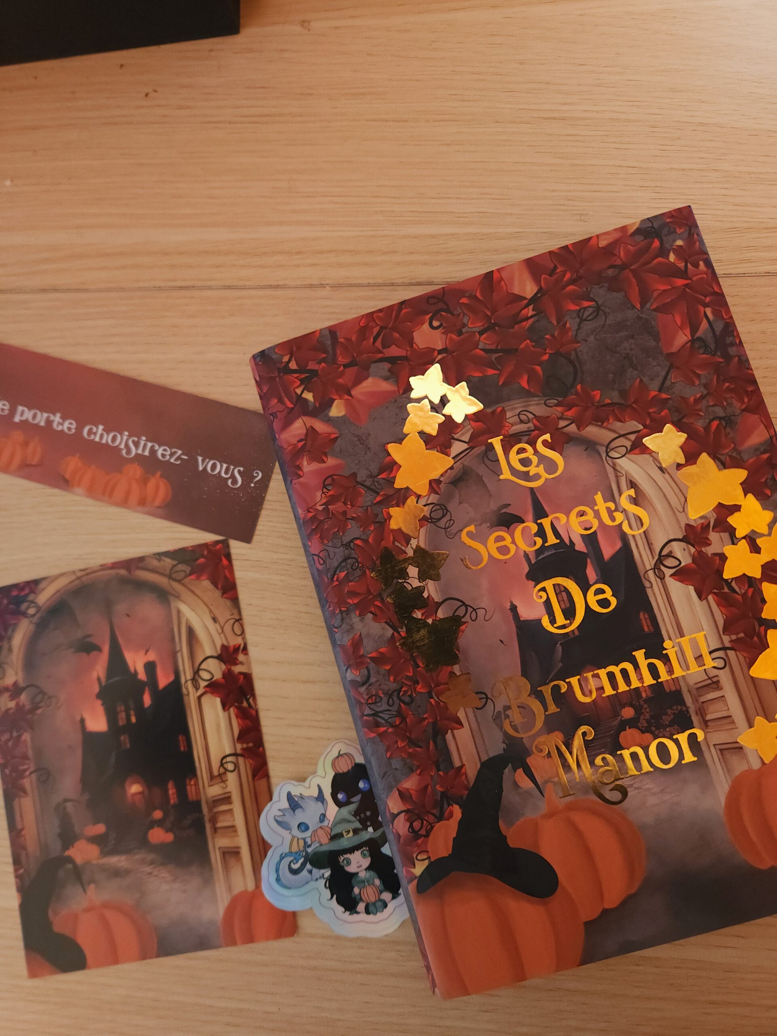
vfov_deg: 73.9
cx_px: 388
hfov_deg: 58.9
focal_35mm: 23
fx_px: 688
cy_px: 518
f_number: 1.8
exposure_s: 1/40
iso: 250
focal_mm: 5.4
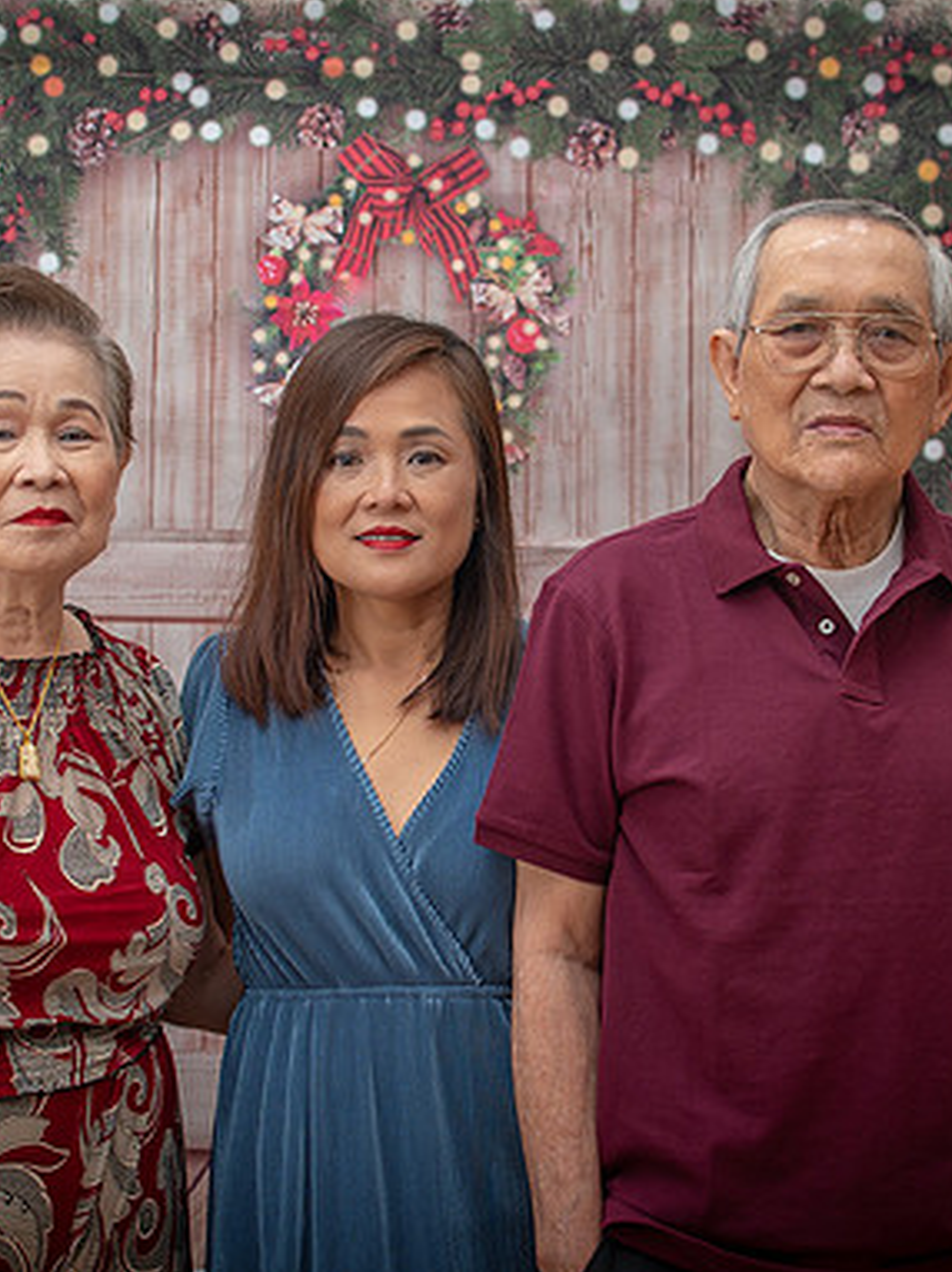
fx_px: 2790
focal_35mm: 76
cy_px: 634
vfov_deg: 25.7
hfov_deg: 19.4
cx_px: 443
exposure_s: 1/200
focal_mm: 35
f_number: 3.2
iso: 100
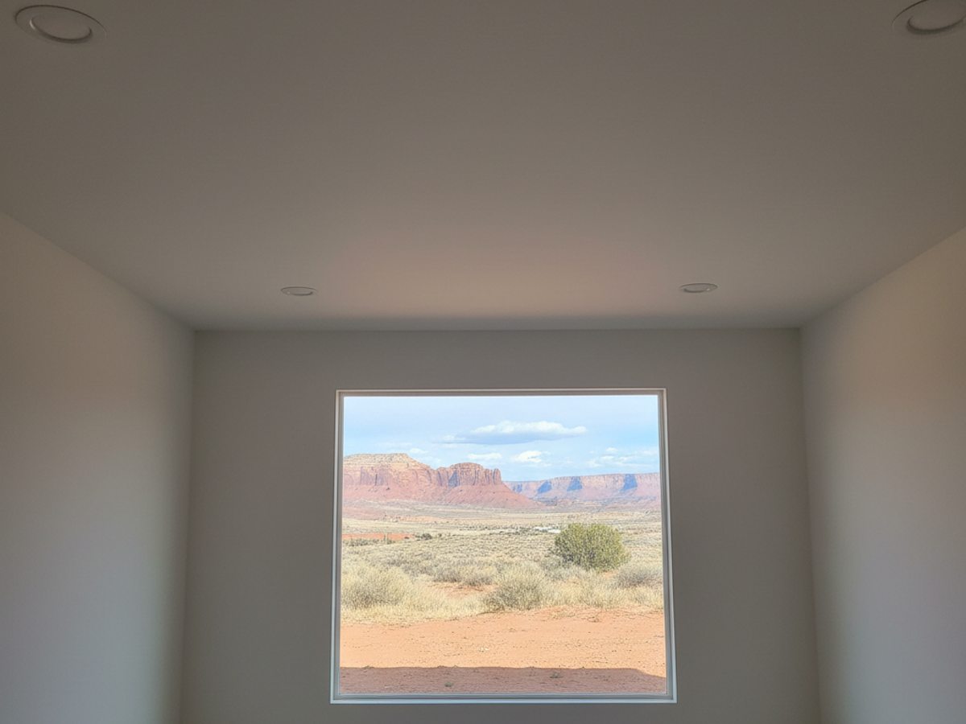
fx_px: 642
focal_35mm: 23
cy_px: 362
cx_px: 483
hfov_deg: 73.9
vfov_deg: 58.9
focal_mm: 6.4
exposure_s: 1/856
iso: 1153
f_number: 1.8
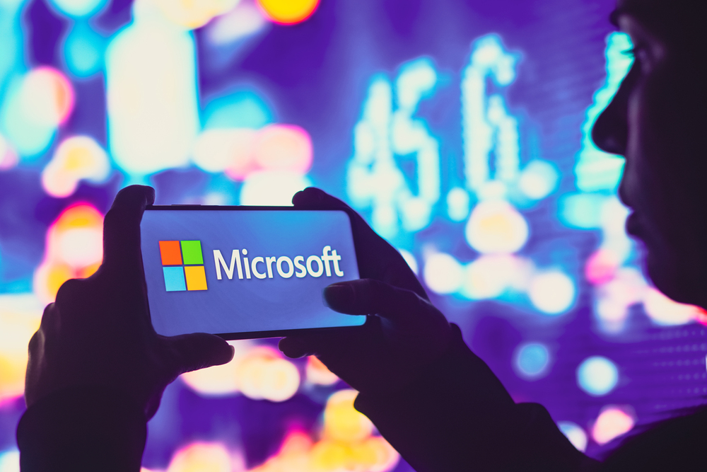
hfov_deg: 27.0
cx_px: 354
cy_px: 236
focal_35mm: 75
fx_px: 1473
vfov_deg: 18.2
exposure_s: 1/40
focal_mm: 50
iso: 160
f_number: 2.8
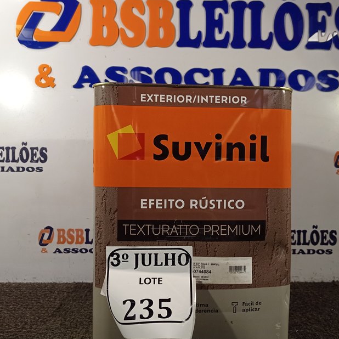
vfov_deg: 40.9
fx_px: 454
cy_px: 184
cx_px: 176
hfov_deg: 40.9
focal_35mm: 41
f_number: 1.79
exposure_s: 1/120
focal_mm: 4.7
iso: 119
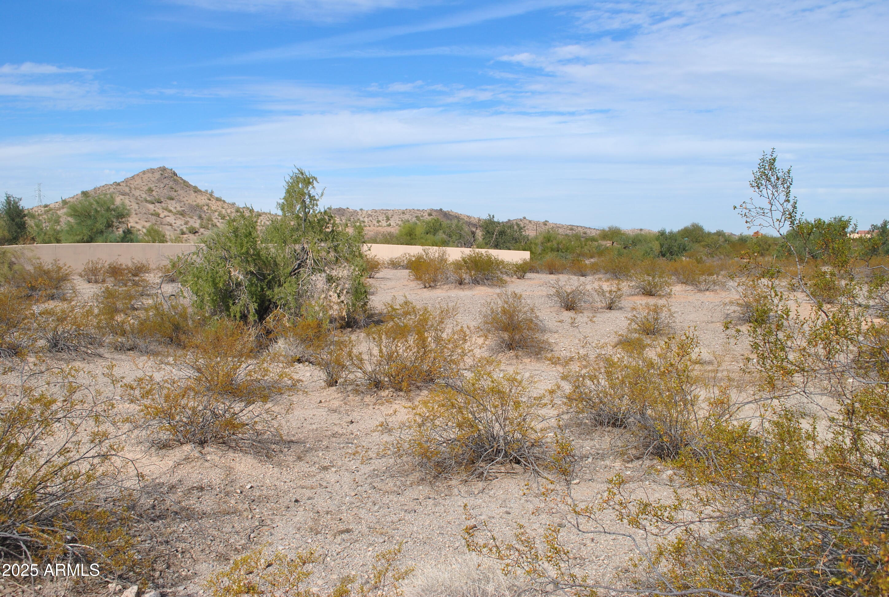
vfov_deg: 40.1
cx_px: 444
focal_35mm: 33
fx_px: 817
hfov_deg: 57.1
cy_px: 298
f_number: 10
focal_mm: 22
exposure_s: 1/250
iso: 125
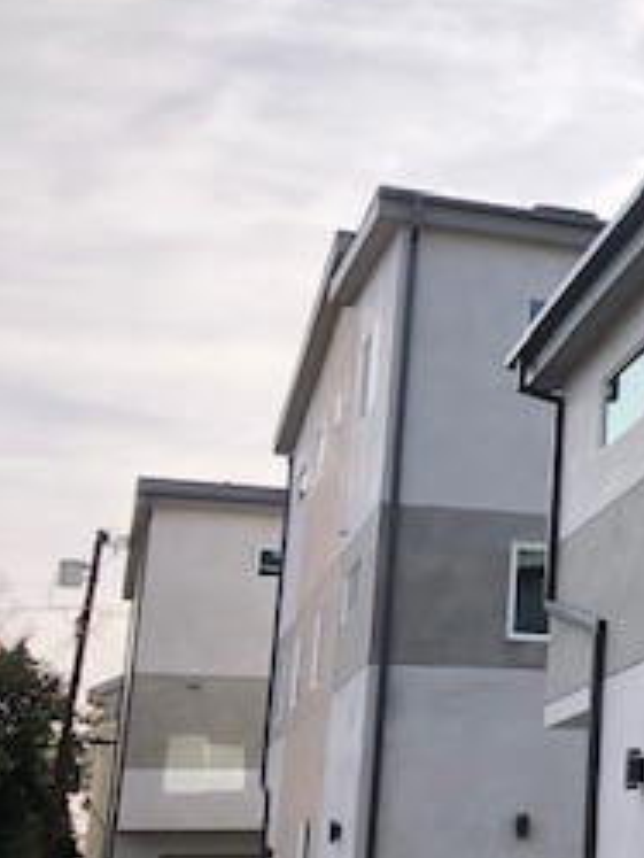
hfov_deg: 17.3
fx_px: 1784
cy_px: 472
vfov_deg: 27.0
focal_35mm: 72
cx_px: 1095
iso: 20
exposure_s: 1/1156
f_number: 1.8
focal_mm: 3.99
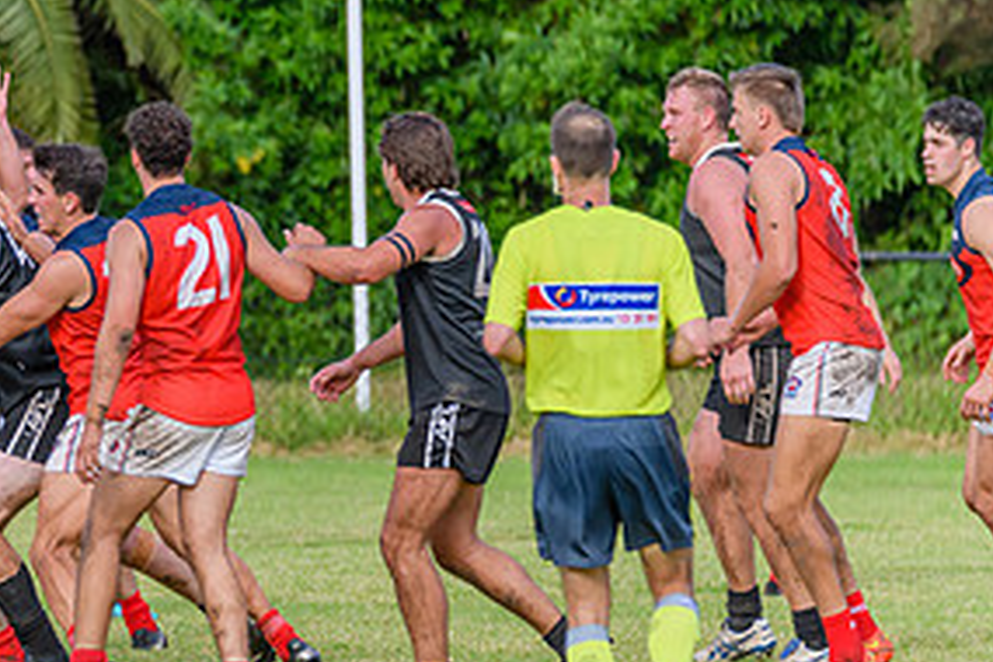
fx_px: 23940
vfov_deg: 1.6
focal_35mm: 868
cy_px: 428
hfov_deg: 2.4
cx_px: -86
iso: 1100
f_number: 6
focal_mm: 380
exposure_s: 1/2000
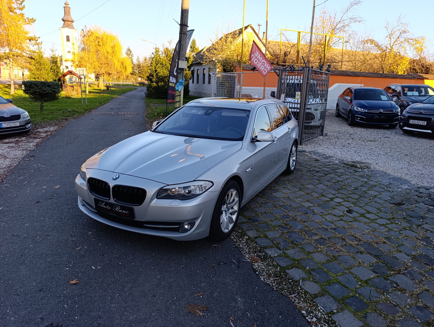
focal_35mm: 23
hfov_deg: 73.8
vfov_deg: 59.0
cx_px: 217
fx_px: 289
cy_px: 164
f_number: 1.6
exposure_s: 1/118
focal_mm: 6.14
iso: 50
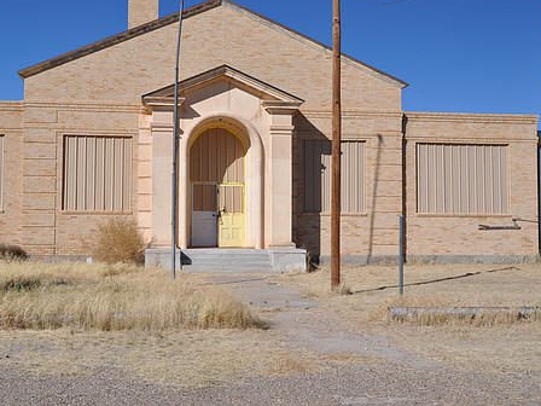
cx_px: 225
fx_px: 729
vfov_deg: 31.1
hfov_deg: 40.6
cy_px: 177
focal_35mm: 47
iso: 200
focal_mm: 25
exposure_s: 1/320
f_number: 9
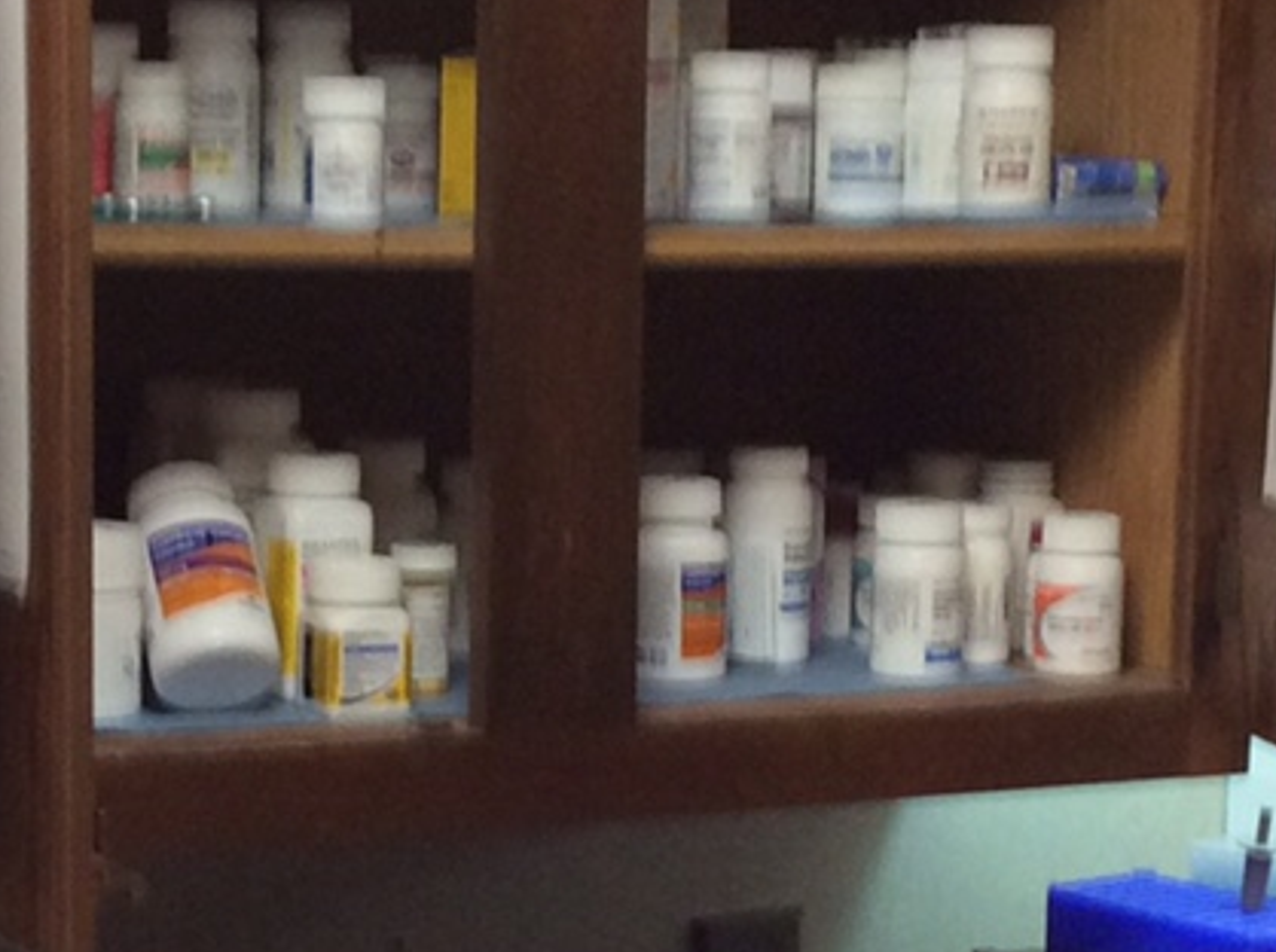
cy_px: 613
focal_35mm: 98
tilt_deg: -9.3
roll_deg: +0.3
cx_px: 461
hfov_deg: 20.0
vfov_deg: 15.0
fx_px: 3606
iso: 125
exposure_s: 1/24
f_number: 2.4
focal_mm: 3.3
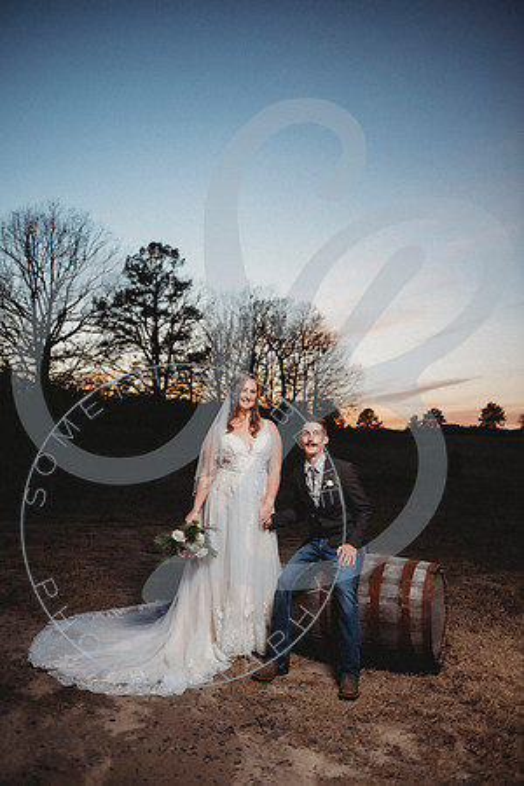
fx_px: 699
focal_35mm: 32
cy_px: 393
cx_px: 262
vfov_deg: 58.7
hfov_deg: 41.1
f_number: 2.8
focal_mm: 32
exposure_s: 1/500
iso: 200
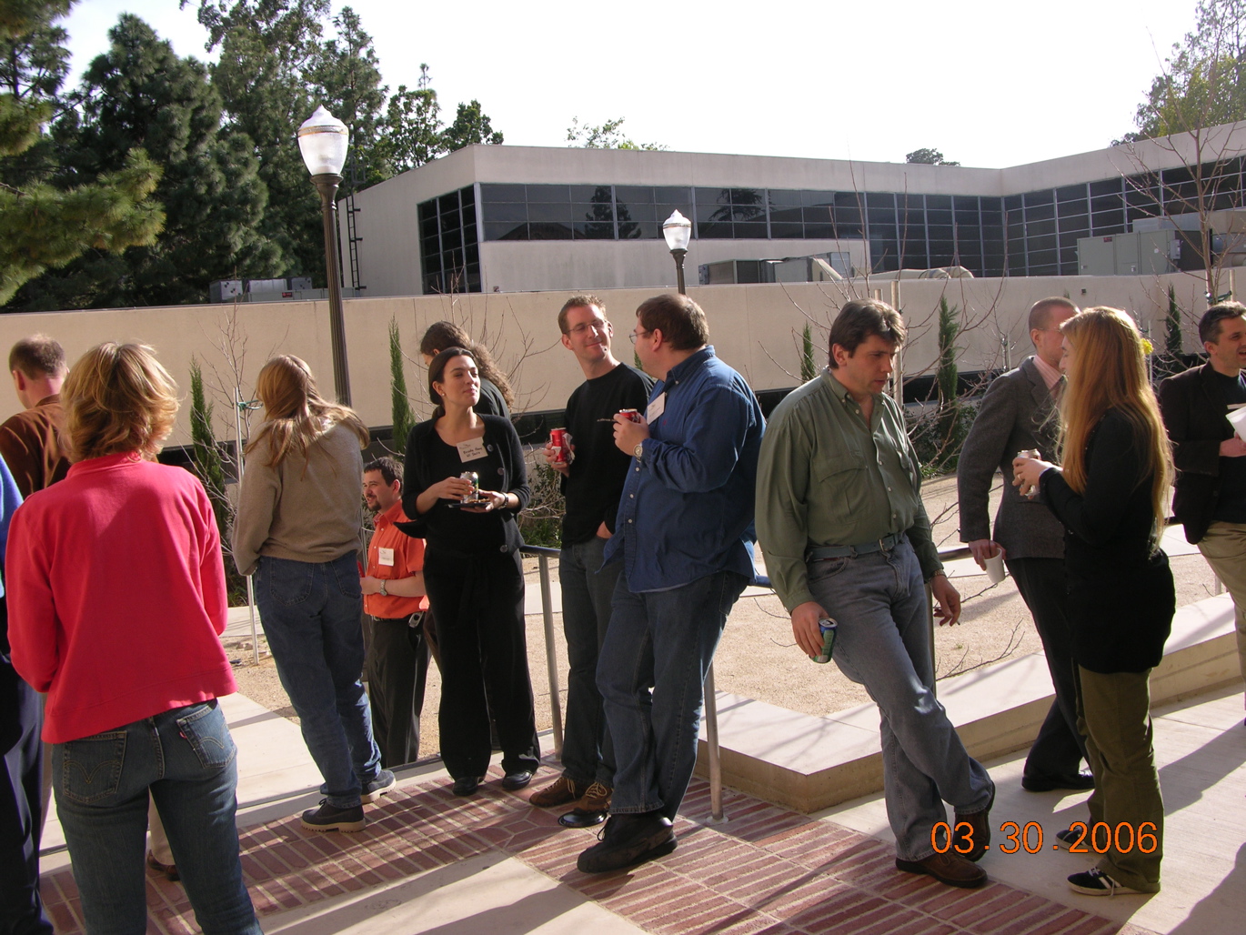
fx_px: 1260
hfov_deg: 52.6
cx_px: 623
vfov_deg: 40.7
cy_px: 468
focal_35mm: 35
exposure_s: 1/183
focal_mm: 8.9
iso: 50
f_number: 5
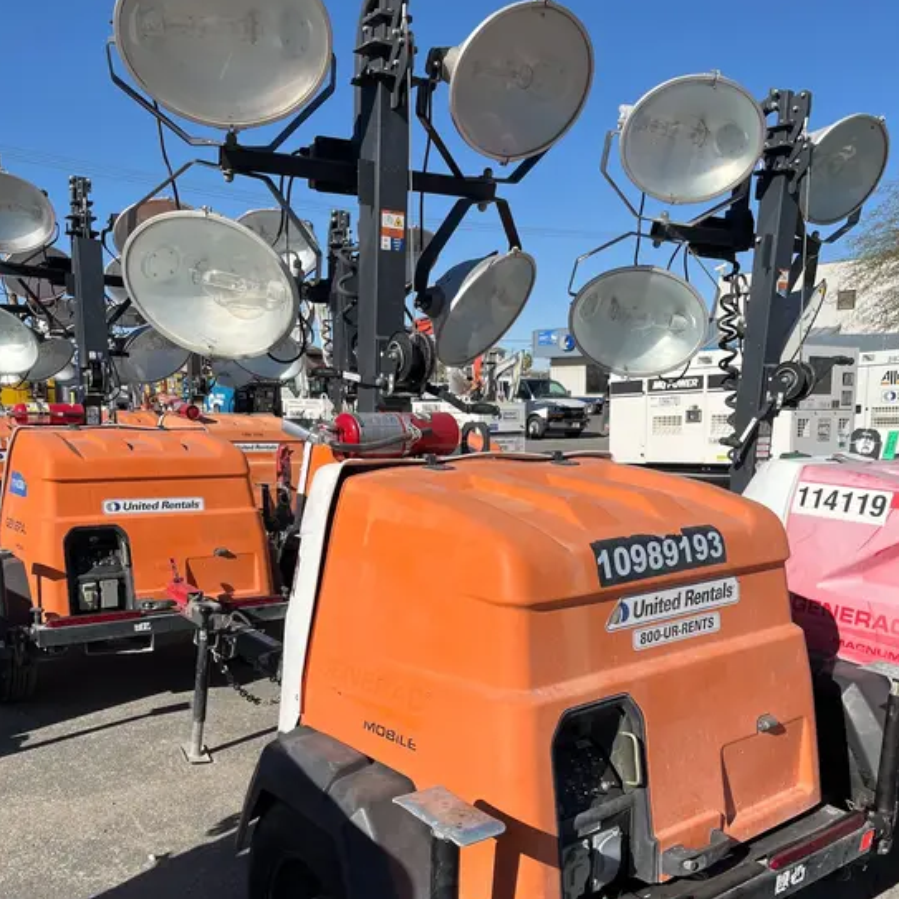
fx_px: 911
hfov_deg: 52.5
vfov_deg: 51.9
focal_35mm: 31
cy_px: 574
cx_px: 450
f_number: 1.6
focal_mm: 5.1
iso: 50
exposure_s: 1/4484
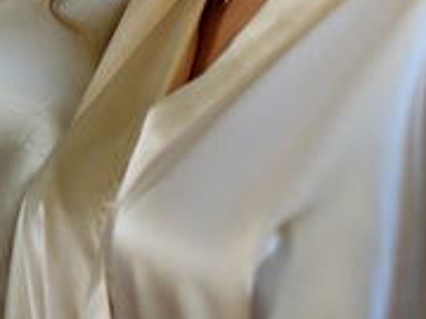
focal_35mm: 168
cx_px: -549
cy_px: -384
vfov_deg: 8.3
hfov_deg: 10.4
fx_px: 2067
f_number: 2.8
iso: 1000
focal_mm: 35
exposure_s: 1/500
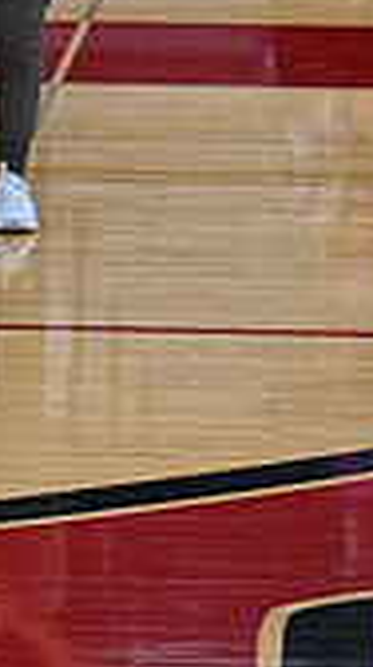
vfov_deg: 3.7
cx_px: -651
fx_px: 10239
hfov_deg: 2.1
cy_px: 137
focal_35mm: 580
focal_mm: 160
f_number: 4
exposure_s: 1/400
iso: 4000
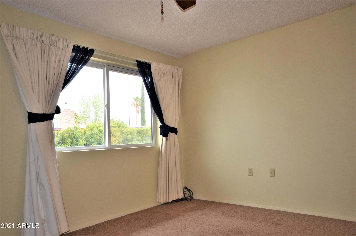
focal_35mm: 27
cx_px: 178
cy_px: 118
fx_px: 266
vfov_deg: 47.7
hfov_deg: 67.5
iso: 400
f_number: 5.6
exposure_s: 1/125
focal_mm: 18
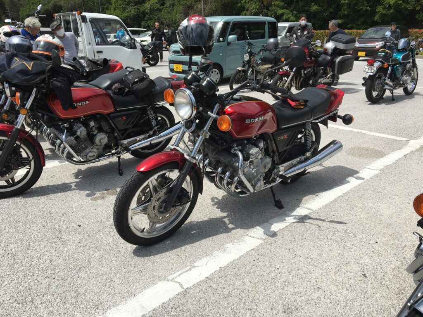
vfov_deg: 48.2
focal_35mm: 29
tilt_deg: -18.2
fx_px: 354
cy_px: 158
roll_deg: +2.2
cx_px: 212
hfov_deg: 61.7
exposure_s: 1/2262
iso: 25
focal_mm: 4.15
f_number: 2.2
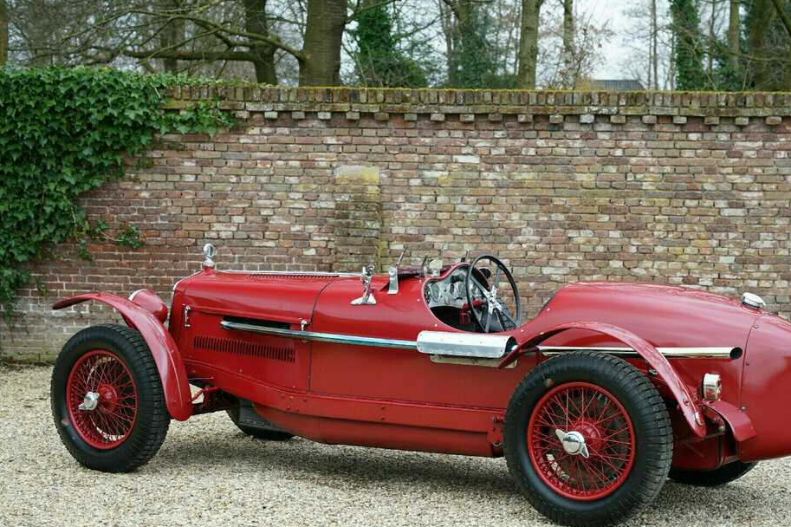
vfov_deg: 19.0
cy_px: 324
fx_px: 1568
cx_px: 458
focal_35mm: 71
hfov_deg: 28.3
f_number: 5.6
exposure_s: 1/60
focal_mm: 54.3
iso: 400
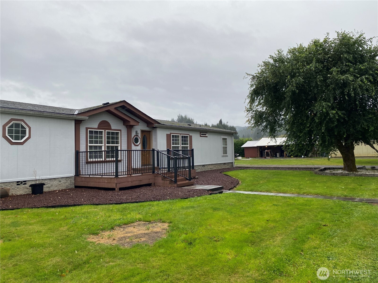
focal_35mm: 26
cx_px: 189
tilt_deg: +2.2
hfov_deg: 67.3
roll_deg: +0.5
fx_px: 284
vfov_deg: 53.1
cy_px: 142
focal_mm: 4.25
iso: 32
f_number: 1.8
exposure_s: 1/442
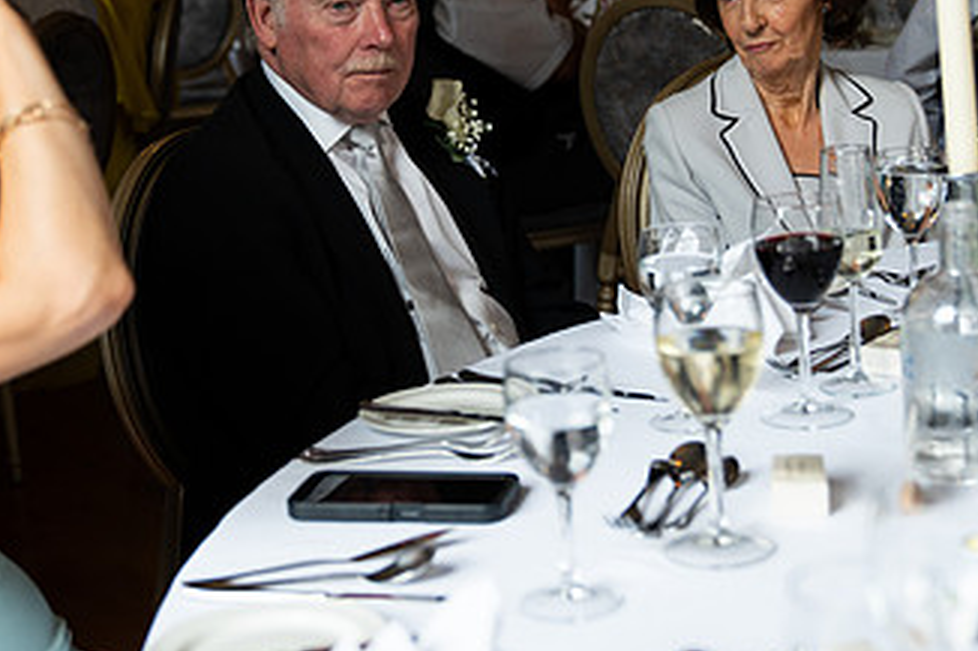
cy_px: 232
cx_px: 459
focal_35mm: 73
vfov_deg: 18.6
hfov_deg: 27.7
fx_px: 1982
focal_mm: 41
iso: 640
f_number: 2.8
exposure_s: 1/160
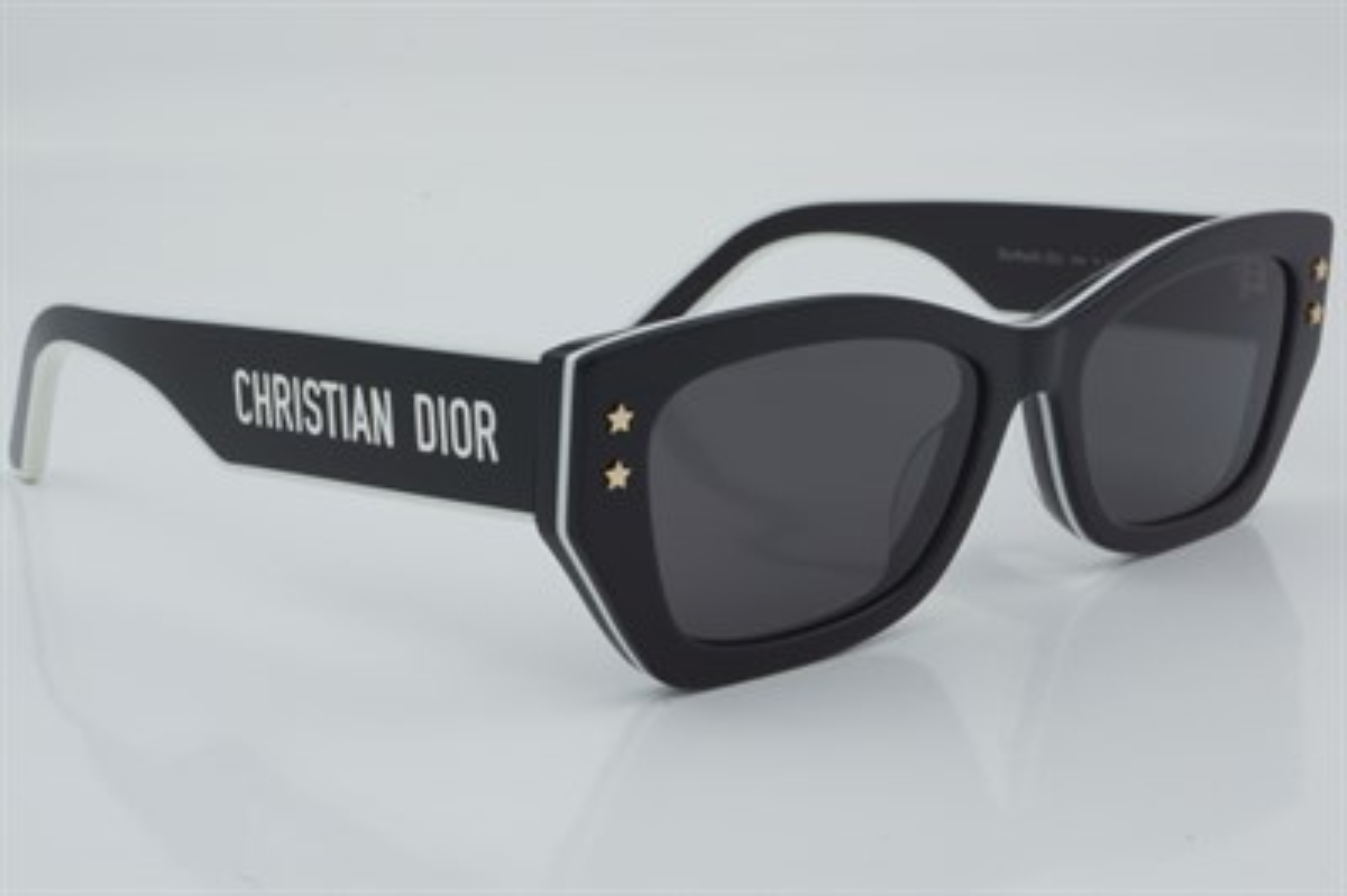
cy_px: 448
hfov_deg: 27.0
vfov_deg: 18.2
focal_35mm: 75
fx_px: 2804
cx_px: 674
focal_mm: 50
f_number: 29
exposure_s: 1/4
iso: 100
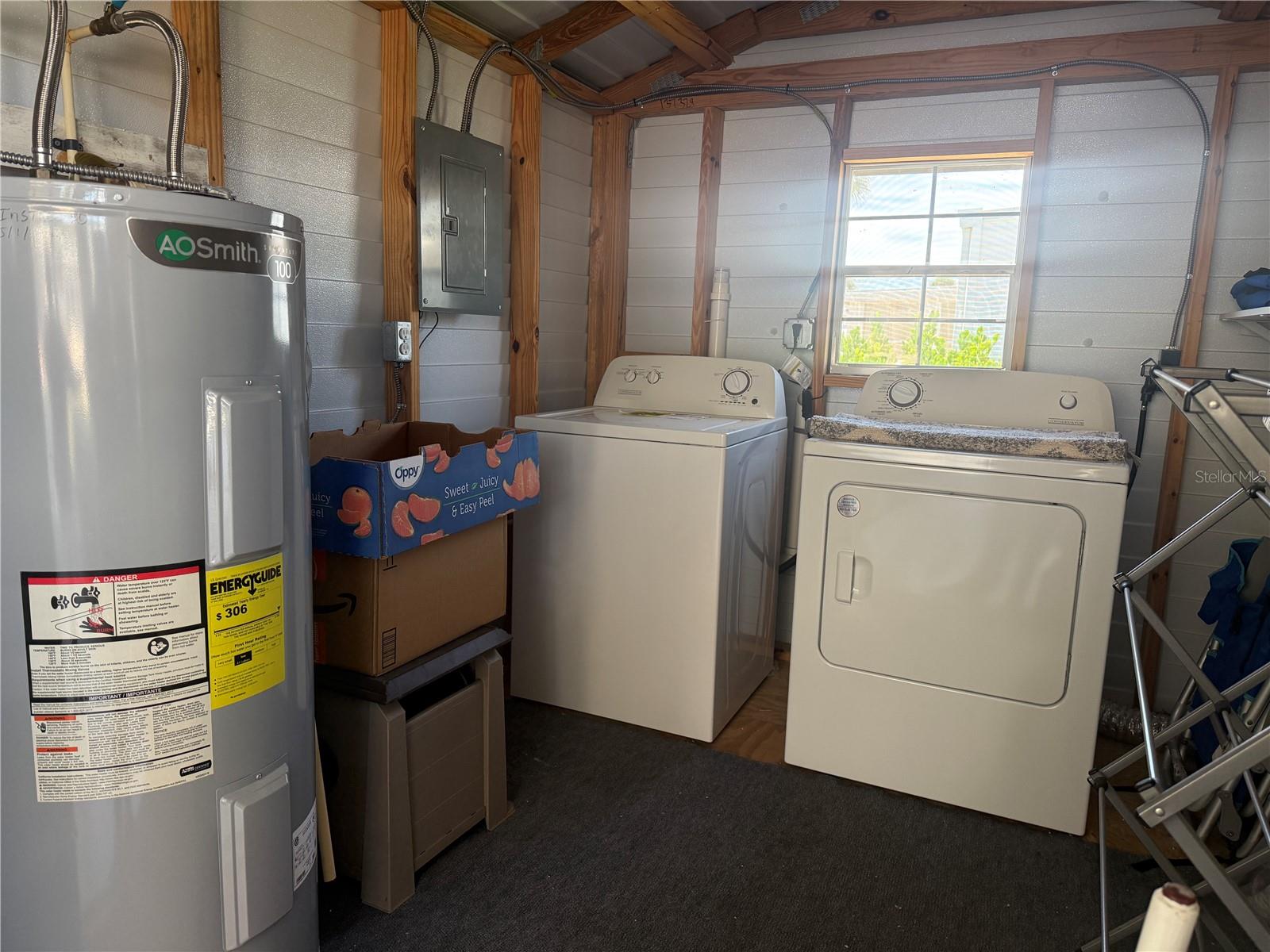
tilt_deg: -8.1
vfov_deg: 56.8
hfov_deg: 71.6
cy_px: 476
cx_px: 635
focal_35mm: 24
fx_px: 881
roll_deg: -1.9
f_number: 1.78
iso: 200
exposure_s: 1/151
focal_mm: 6.76
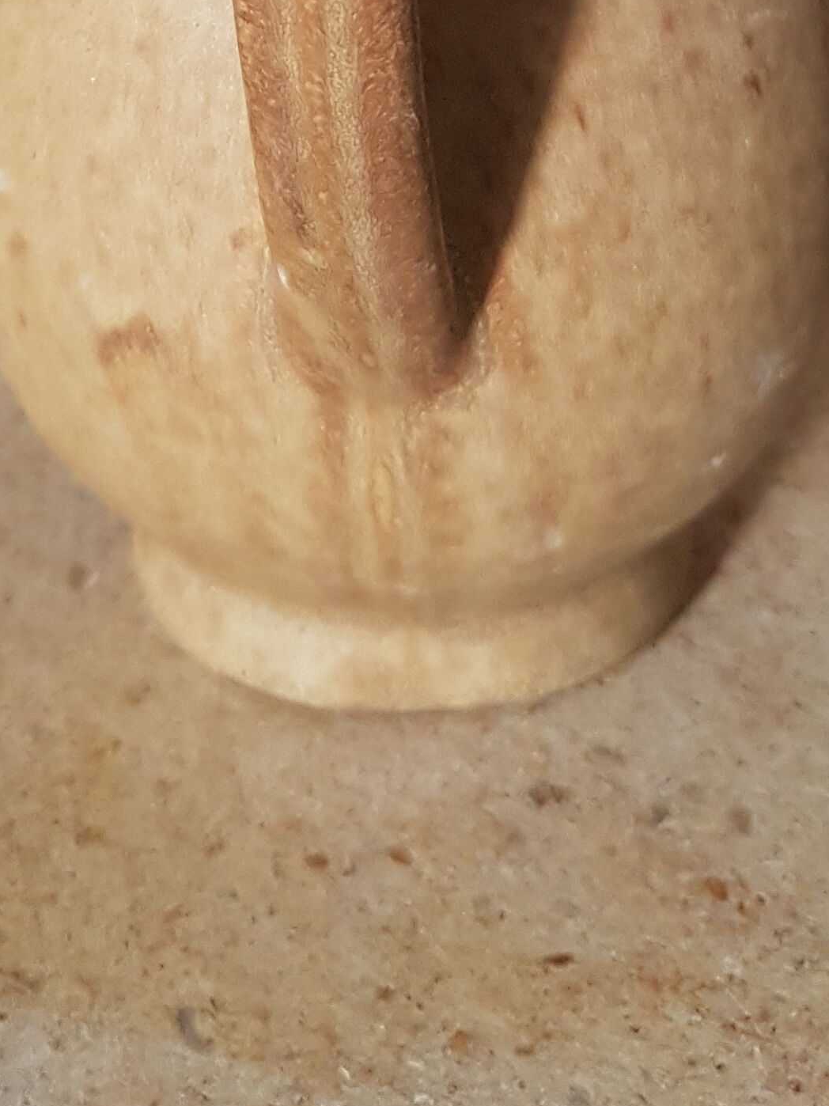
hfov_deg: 19.6
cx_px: 321
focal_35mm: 75
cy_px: -464
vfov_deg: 22.3
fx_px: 2396
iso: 160
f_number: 1.7
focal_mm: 4.2
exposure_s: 1/25
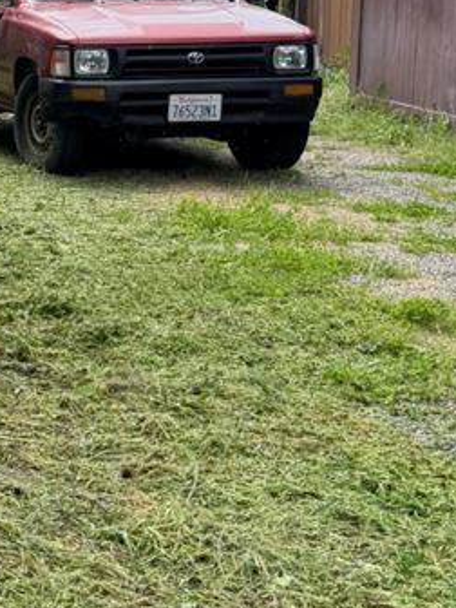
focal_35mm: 107
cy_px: 236
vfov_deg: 18.4
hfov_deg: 13.5
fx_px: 1879
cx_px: -79
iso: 100
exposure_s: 1/2169
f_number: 1.78
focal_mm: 6.76
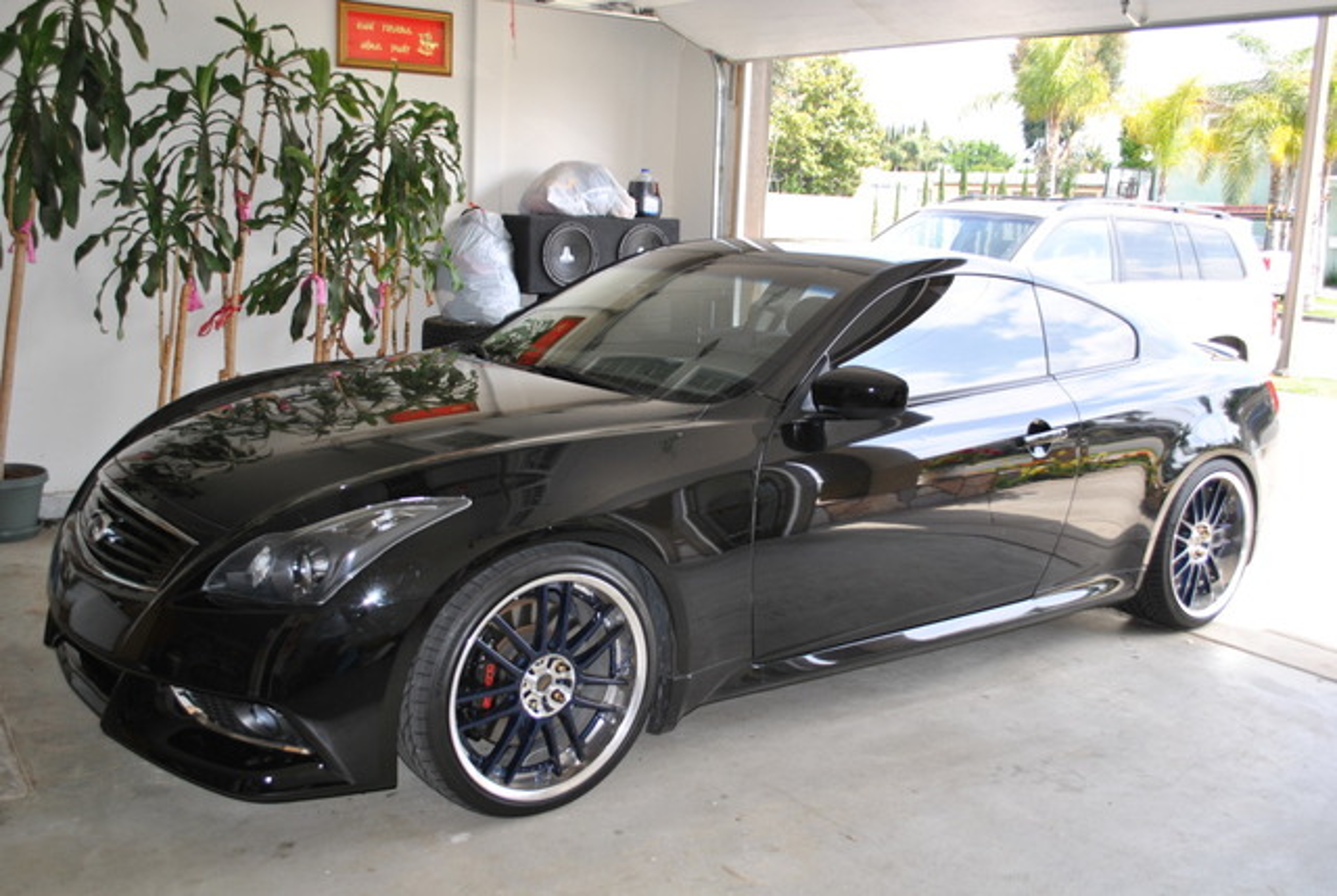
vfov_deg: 40.1
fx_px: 1228
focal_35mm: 33
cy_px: 448
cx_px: 668
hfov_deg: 57.1
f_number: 4
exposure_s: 1/125
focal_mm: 22
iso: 110
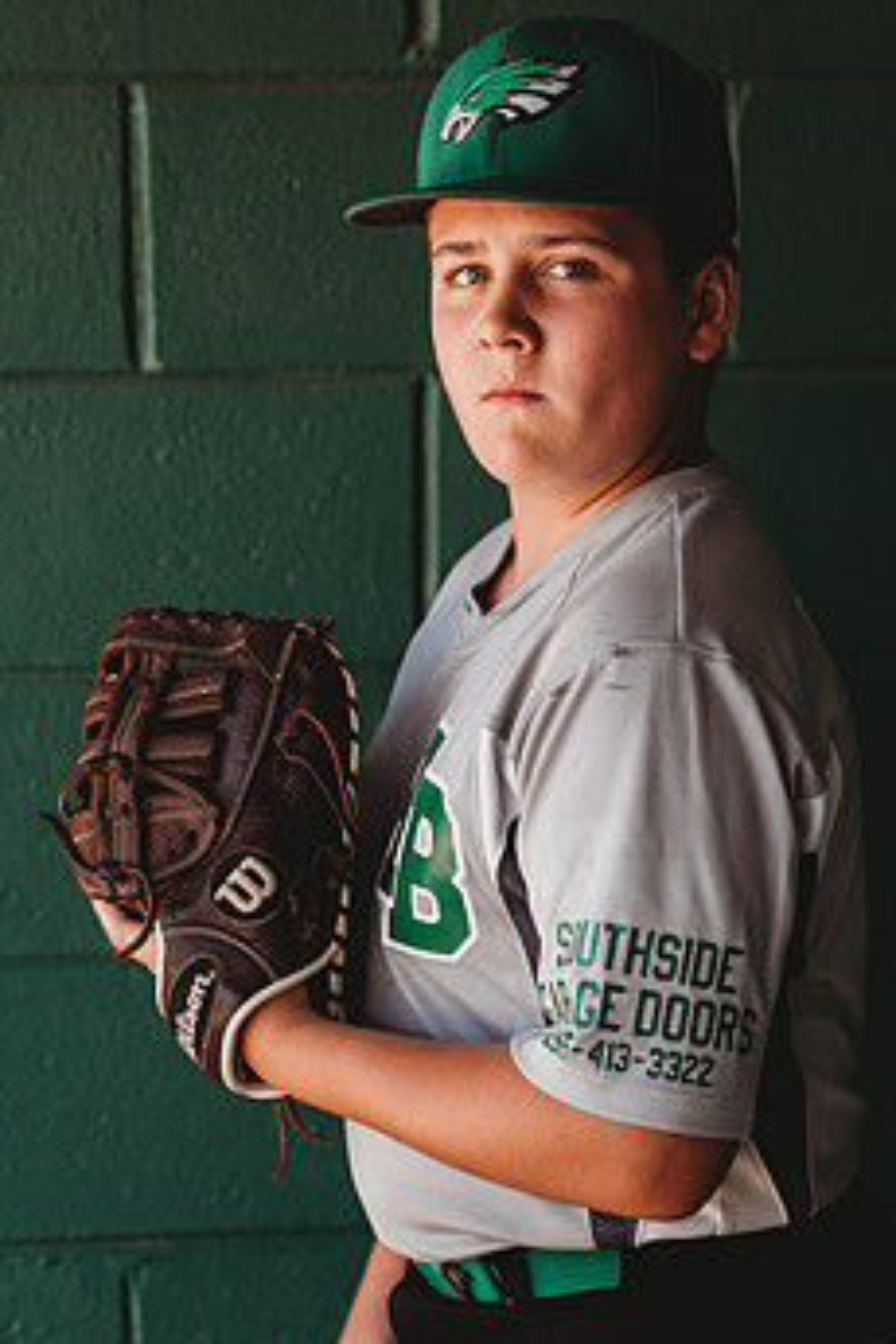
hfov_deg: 12.3
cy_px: 647
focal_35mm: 111
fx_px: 4144
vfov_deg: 18.4
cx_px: 545
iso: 200
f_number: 2.8
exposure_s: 1/400
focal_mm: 85
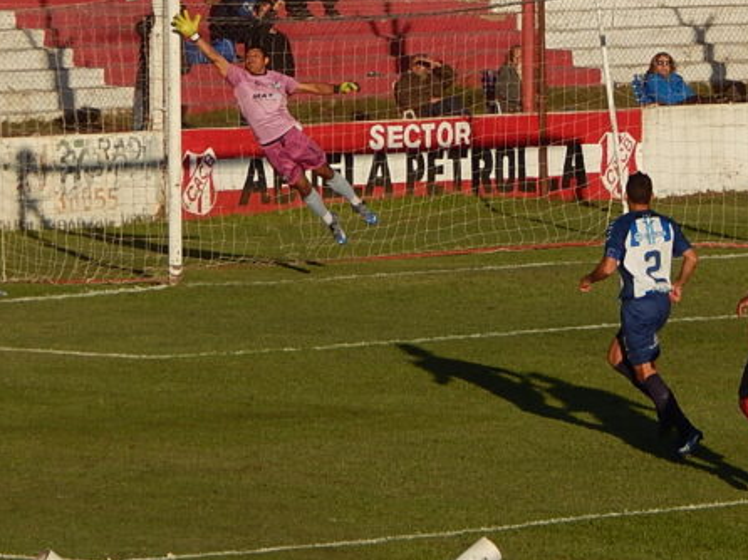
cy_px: 96
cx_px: 414
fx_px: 9373
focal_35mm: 434
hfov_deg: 4.6
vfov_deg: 3.4
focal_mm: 44.9
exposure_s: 1/800
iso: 125
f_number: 5.6
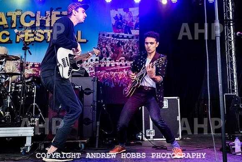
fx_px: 288
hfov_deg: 45.4
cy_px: 68
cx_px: 140
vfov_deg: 31.2
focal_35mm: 43
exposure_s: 1/640
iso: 3200
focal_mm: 35
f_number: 5
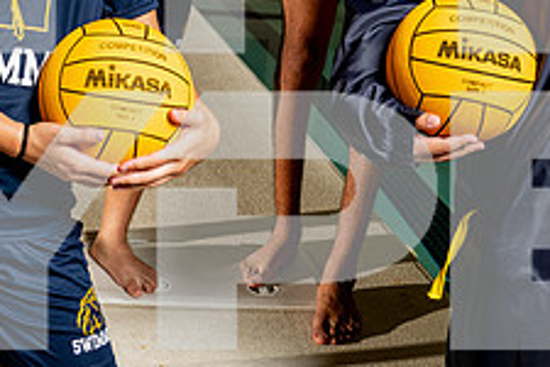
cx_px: 117
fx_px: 855
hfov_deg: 34.6
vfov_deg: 22.3
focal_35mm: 56
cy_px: -75
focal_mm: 20
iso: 100
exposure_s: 1/250
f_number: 4.5
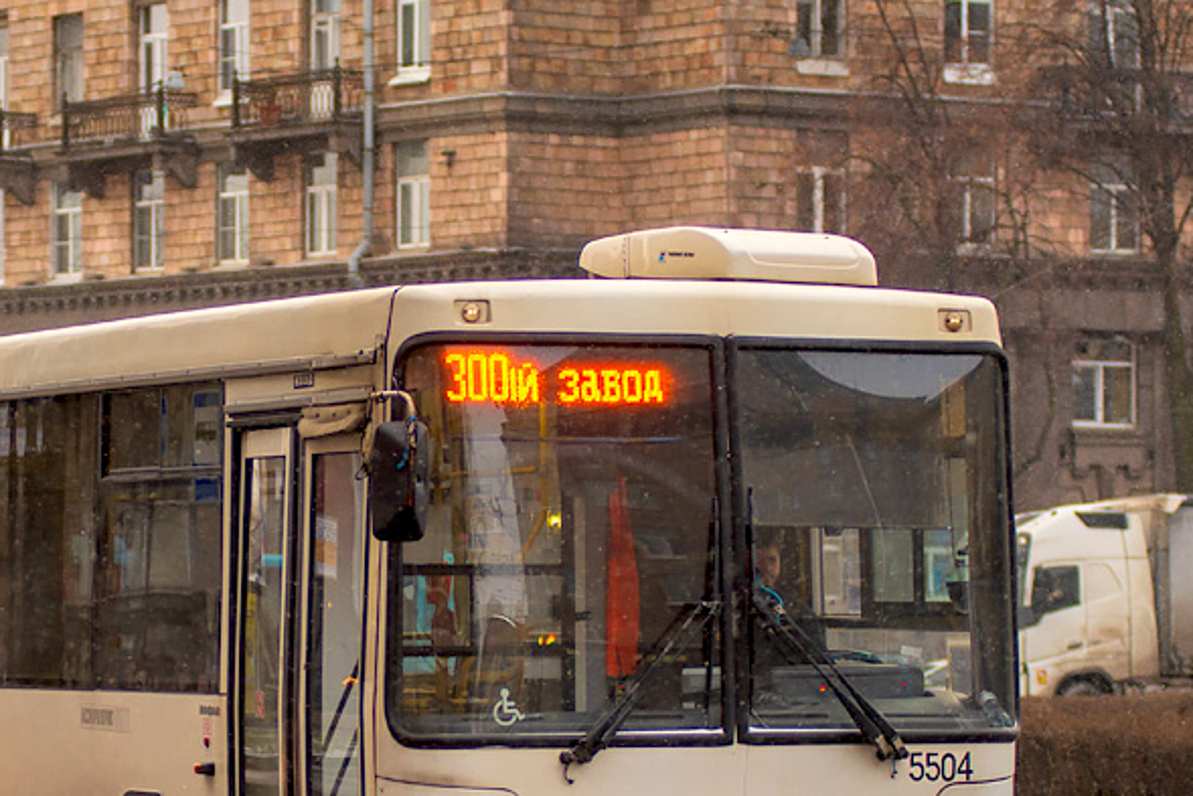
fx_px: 5403
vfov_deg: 8.4
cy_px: 559
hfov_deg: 12.6
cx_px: 320
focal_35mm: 163
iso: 400
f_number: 2.8
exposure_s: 1/500
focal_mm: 80
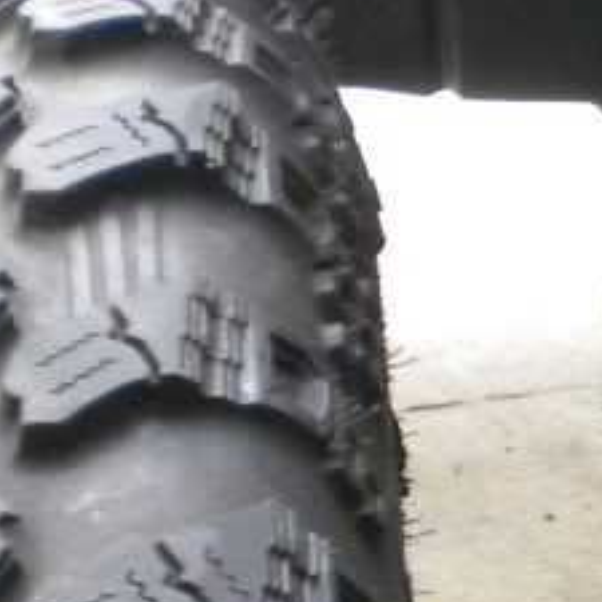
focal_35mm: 141
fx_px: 2774
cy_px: 383
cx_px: 1084
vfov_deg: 12.4
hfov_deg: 11.5
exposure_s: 1/61
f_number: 3.1
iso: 284
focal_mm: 6.3
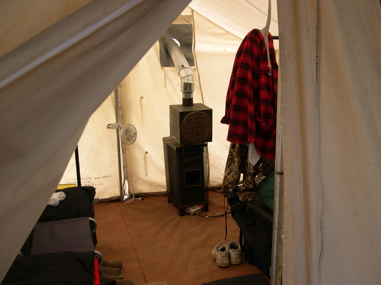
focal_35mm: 38
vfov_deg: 37.7
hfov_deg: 49.0
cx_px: 190
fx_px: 418
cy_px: 142
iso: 100
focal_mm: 8
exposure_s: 1/48.1
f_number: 2.8
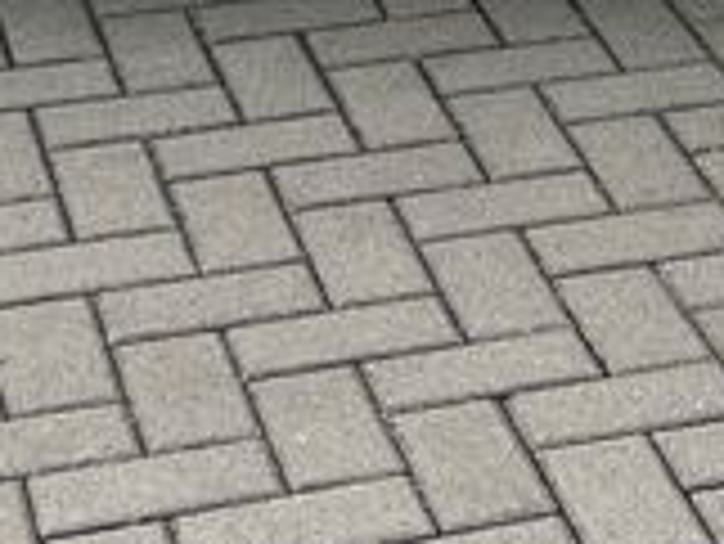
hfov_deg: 11.8
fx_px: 3454
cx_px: 746
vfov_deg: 8.0
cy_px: -971
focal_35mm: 165
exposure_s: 1/2222
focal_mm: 5.1
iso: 50
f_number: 1.6
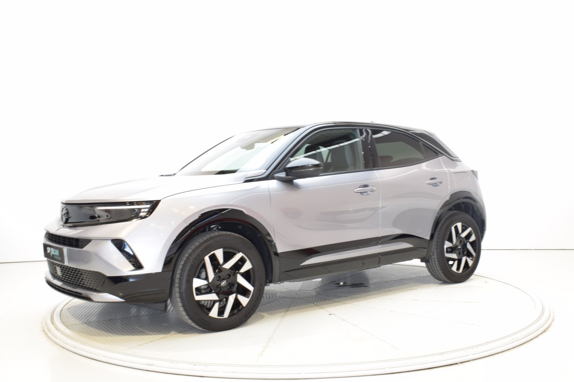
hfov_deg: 53.1
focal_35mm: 36
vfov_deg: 36.9
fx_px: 574
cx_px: 287
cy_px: 191
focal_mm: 24
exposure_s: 1
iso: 100
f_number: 14
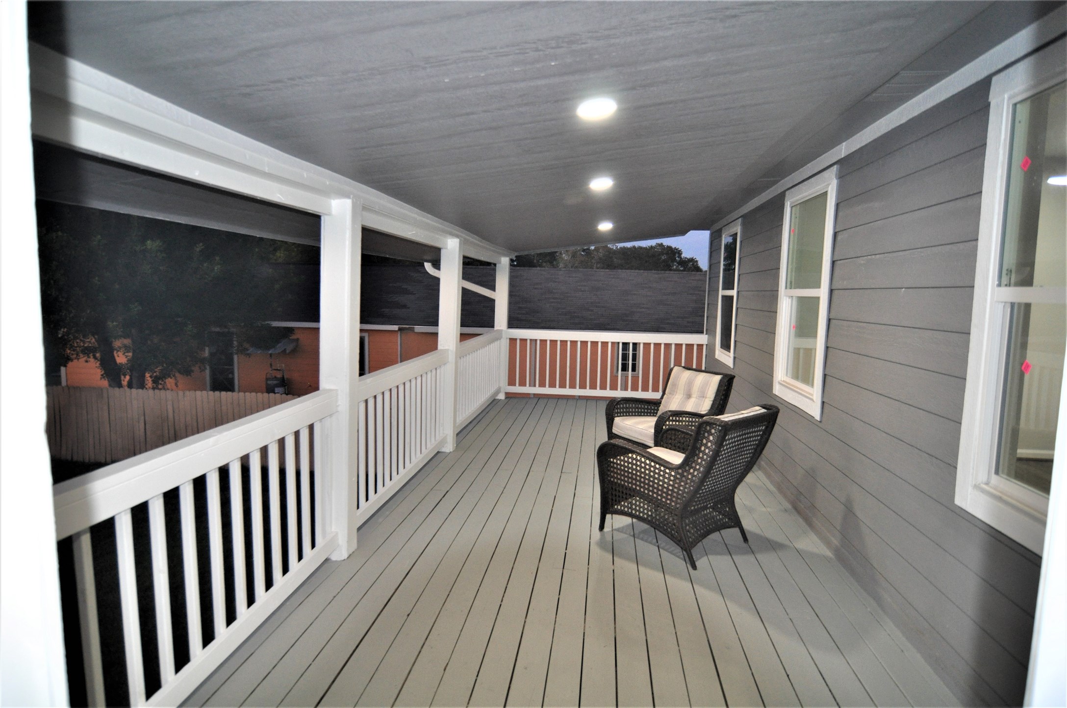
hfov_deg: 90.1
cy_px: 354
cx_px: 534
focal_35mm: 18
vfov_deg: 67.2
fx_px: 533
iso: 800
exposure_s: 1/60
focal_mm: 12
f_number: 4
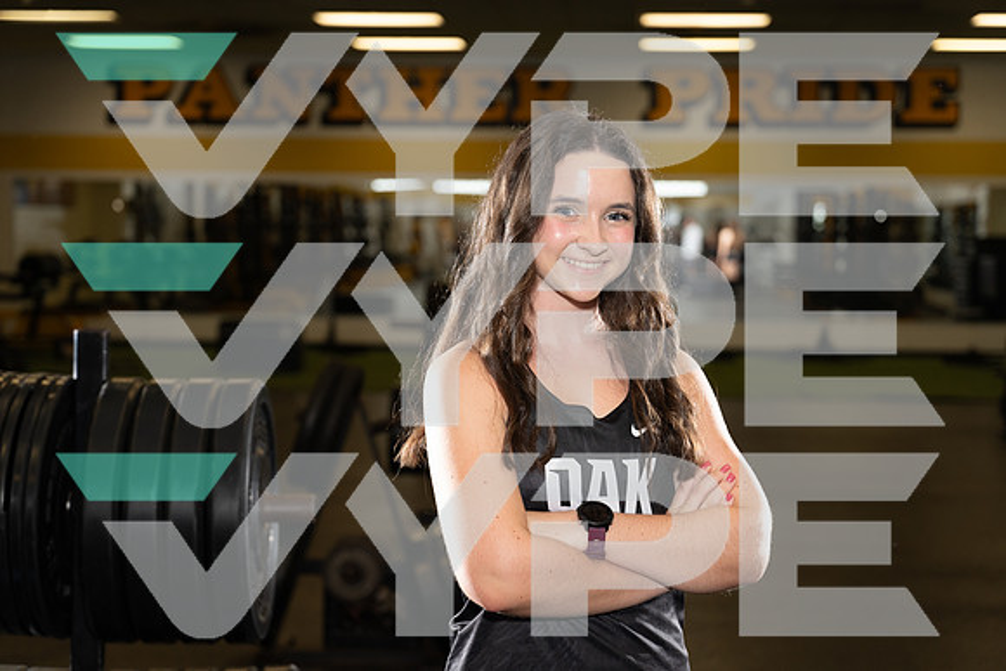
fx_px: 1956
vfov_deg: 19.5
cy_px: 336
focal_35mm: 70
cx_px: 503
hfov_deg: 28.8
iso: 800
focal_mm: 70
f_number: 4
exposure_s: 1/250
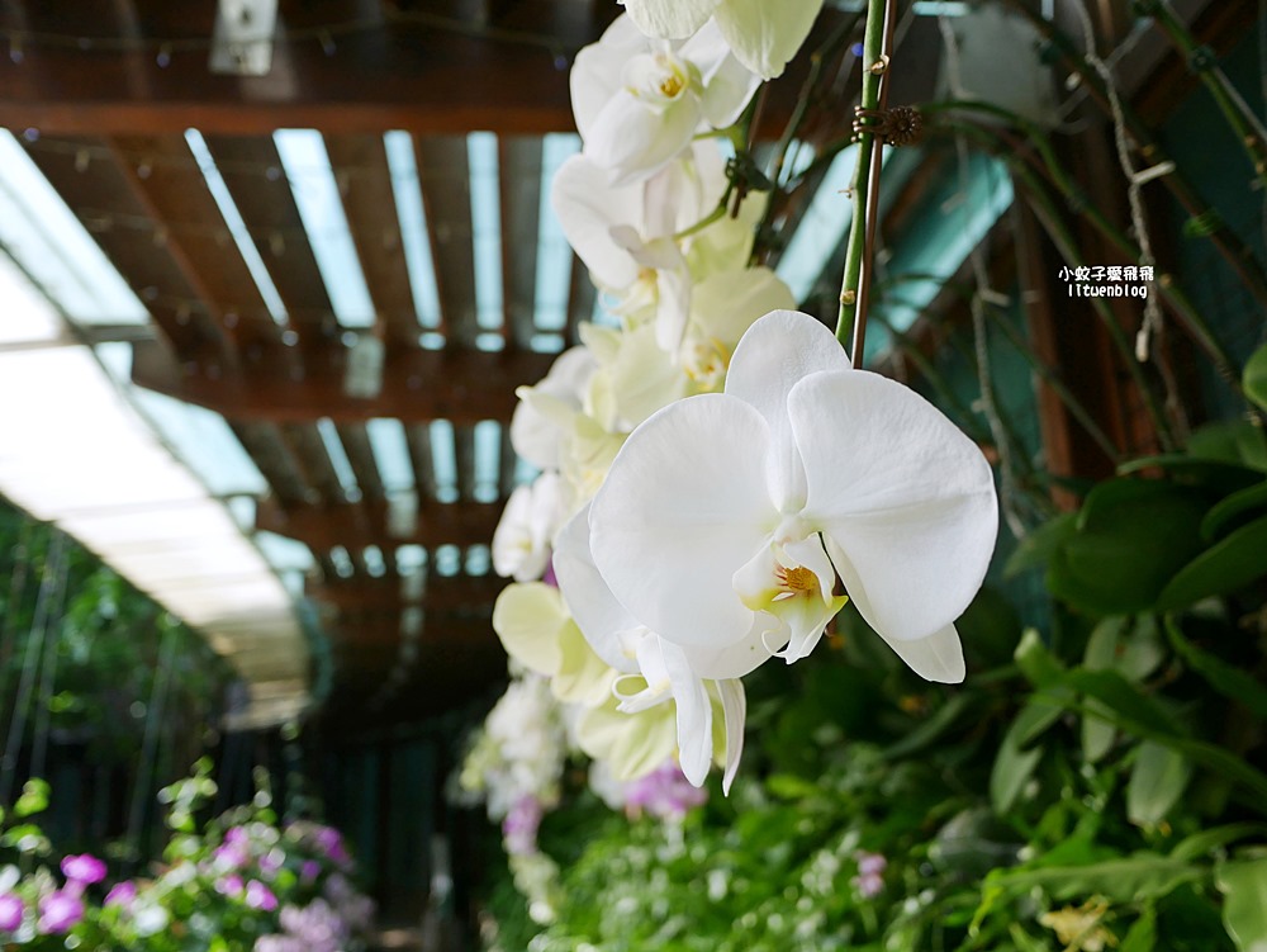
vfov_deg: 49.8
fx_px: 1025
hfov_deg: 63.4
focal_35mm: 28
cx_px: 634
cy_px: 476
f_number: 2.8
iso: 200
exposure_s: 1/640
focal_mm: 14
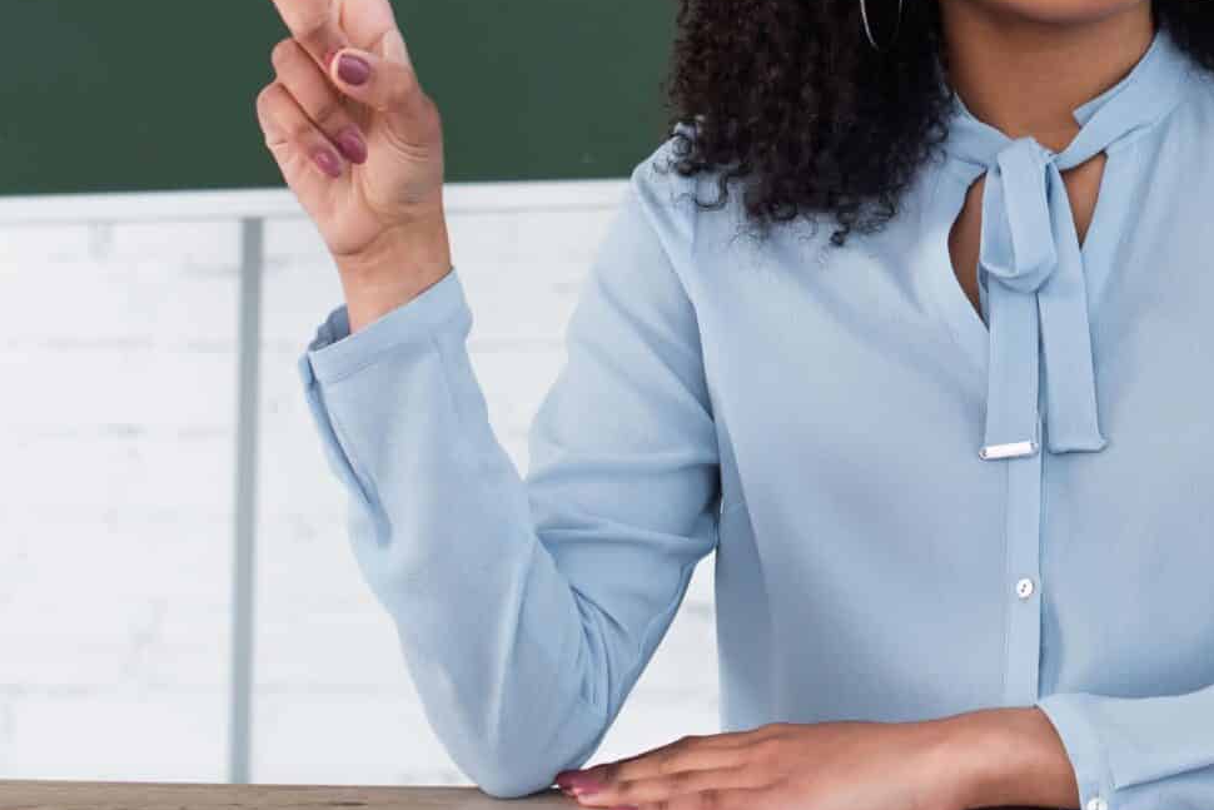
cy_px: 111
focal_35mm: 132
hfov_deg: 15.2
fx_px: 4452
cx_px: 1239
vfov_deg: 10.3
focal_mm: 50
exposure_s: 1/160
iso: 160
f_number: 4
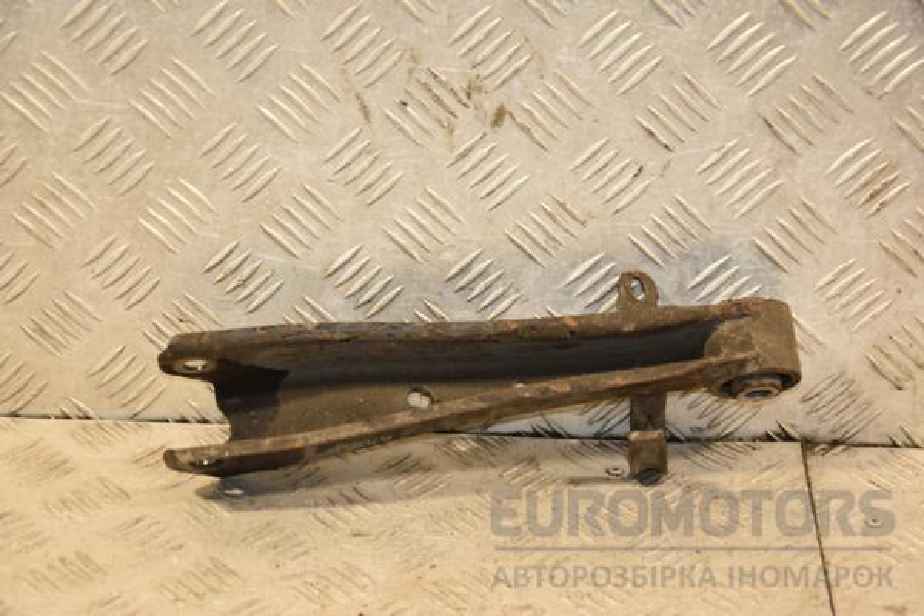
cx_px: 462
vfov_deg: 14.7
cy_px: 308
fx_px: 2387
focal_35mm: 93
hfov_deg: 21.9
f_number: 5.3
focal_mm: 62
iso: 800
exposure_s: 1/125
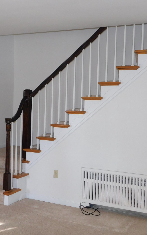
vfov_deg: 39.6
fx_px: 327
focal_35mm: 51
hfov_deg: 25.2
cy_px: 118
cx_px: 51
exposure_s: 1/30
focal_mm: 6.3
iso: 200
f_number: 3.5
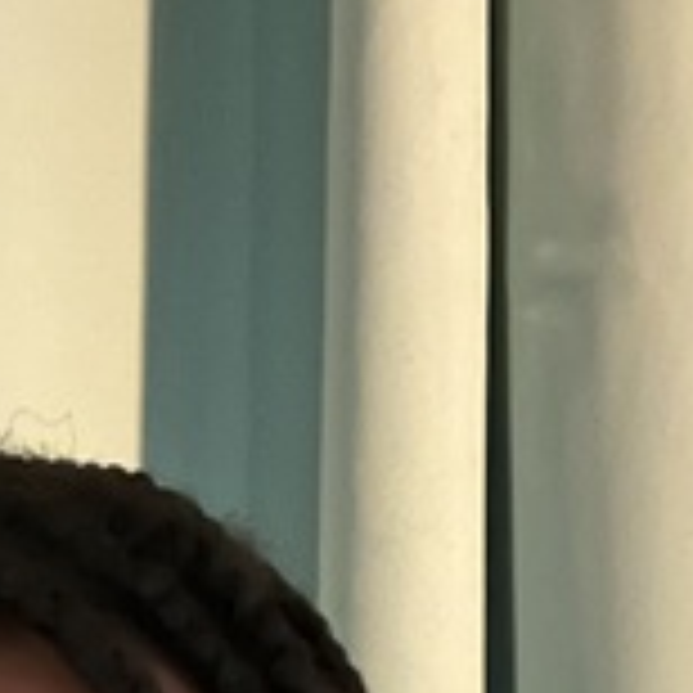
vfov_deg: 18.0
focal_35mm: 86
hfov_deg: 19.5
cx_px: -38
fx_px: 1948
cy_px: 1044
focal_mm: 2.71
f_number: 2.2
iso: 2500
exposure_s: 1/15
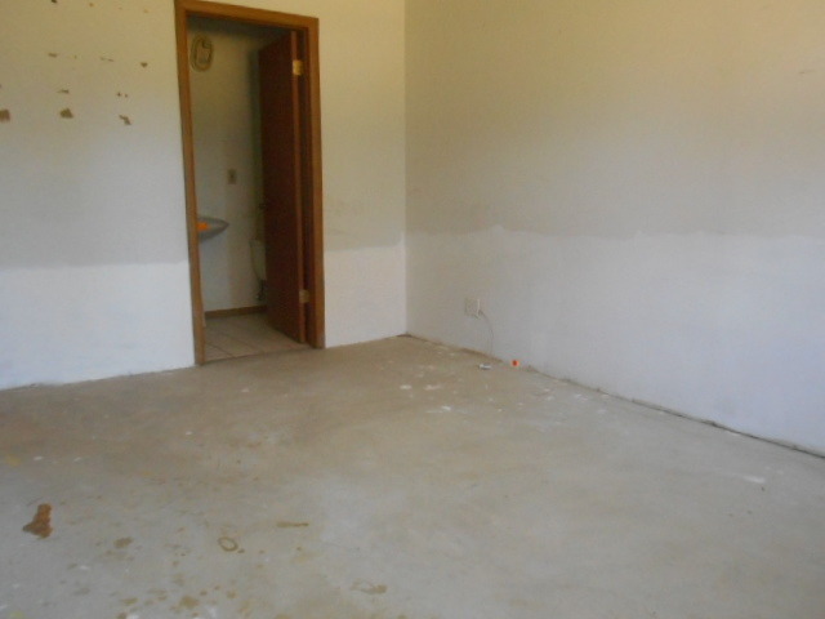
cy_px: 310
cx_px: 412
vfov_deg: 48.2
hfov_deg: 61.7
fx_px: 691
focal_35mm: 29
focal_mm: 5.2
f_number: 4
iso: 640
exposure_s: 1/25
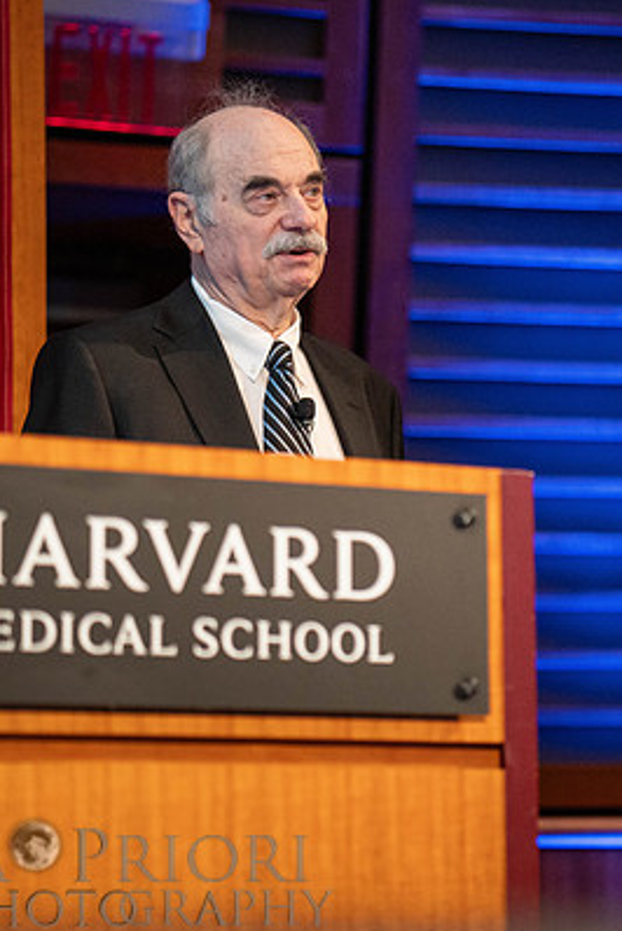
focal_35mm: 144
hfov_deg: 9.5
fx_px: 3725
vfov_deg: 14.2
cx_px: 474
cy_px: 426
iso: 3200
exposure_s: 1/200
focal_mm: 85
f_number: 1.8
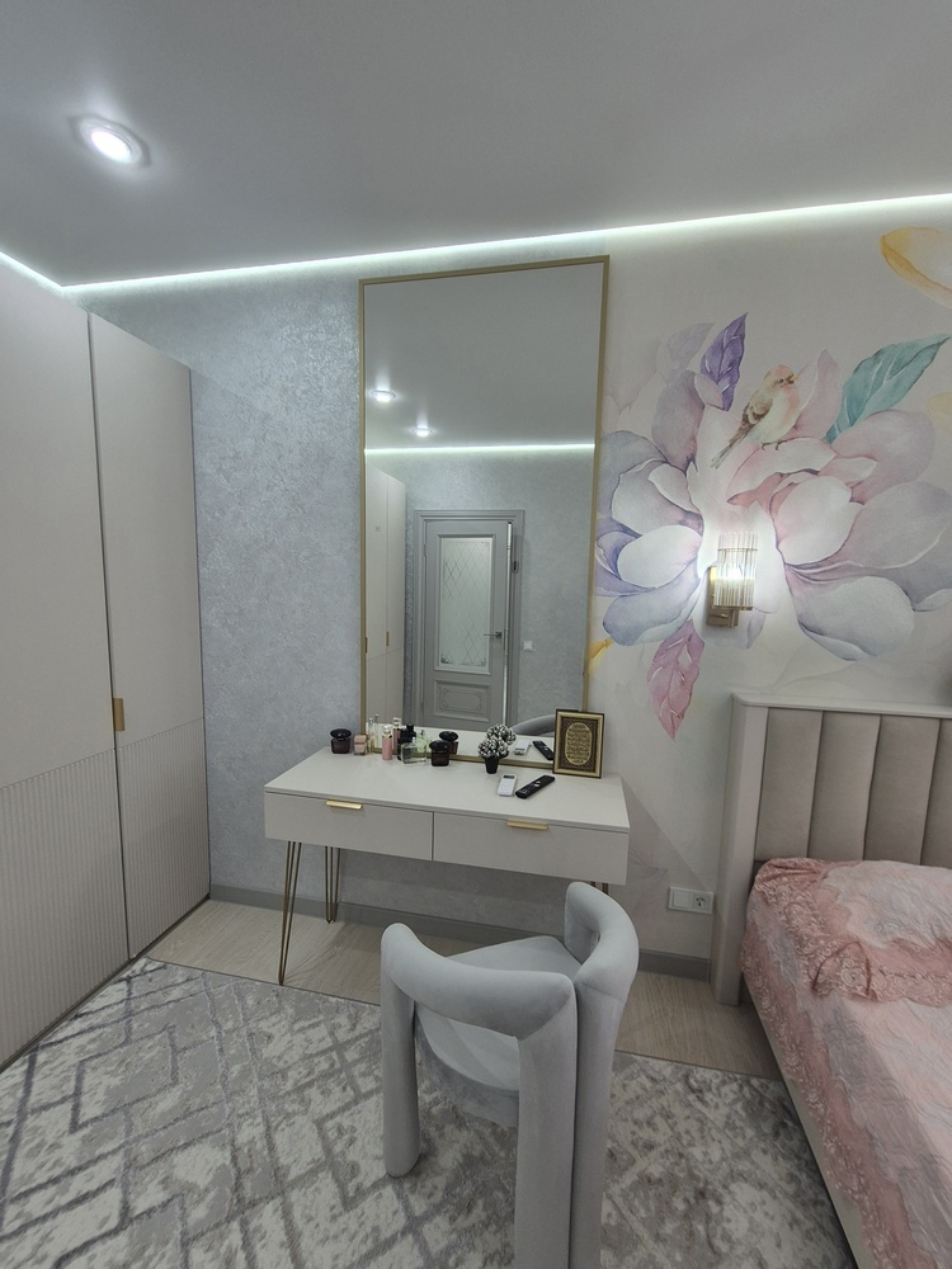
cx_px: 476
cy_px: 634
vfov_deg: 106.2
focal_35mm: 13
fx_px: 477
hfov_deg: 89.9
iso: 64
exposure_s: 1/50
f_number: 2.2
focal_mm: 2.2
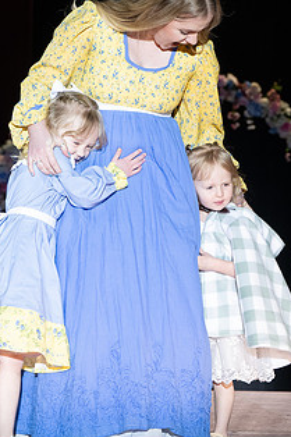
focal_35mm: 209
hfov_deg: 6.6
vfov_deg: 9.8
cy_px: 184
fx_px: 2537
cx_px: 199
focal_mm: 92
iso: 1000
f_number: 5.6
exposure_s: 1/250
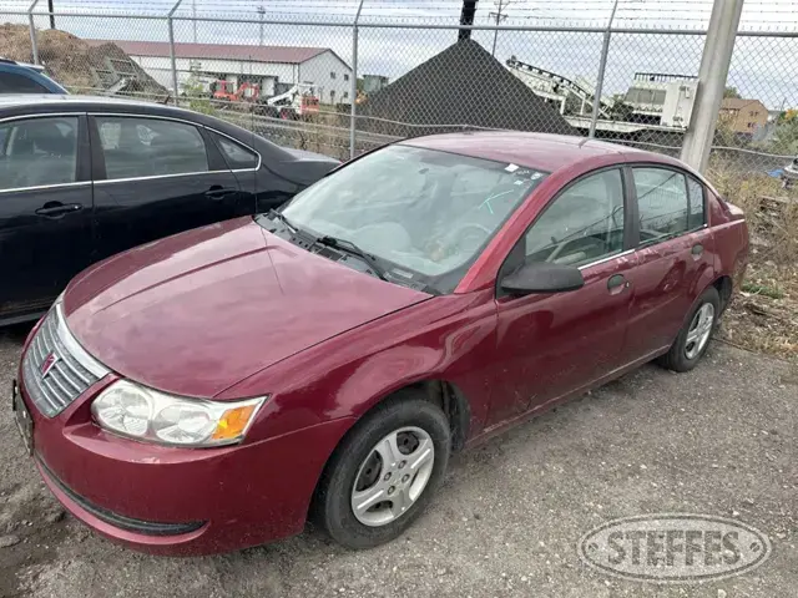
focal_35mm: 24
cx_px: 399
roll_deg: -4.4
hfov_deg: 71.6
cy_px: 299
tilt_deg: -15.9
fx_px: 553
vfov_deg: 56.8
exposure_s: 1/1289
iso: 80
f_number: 1.78
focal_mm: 6.86
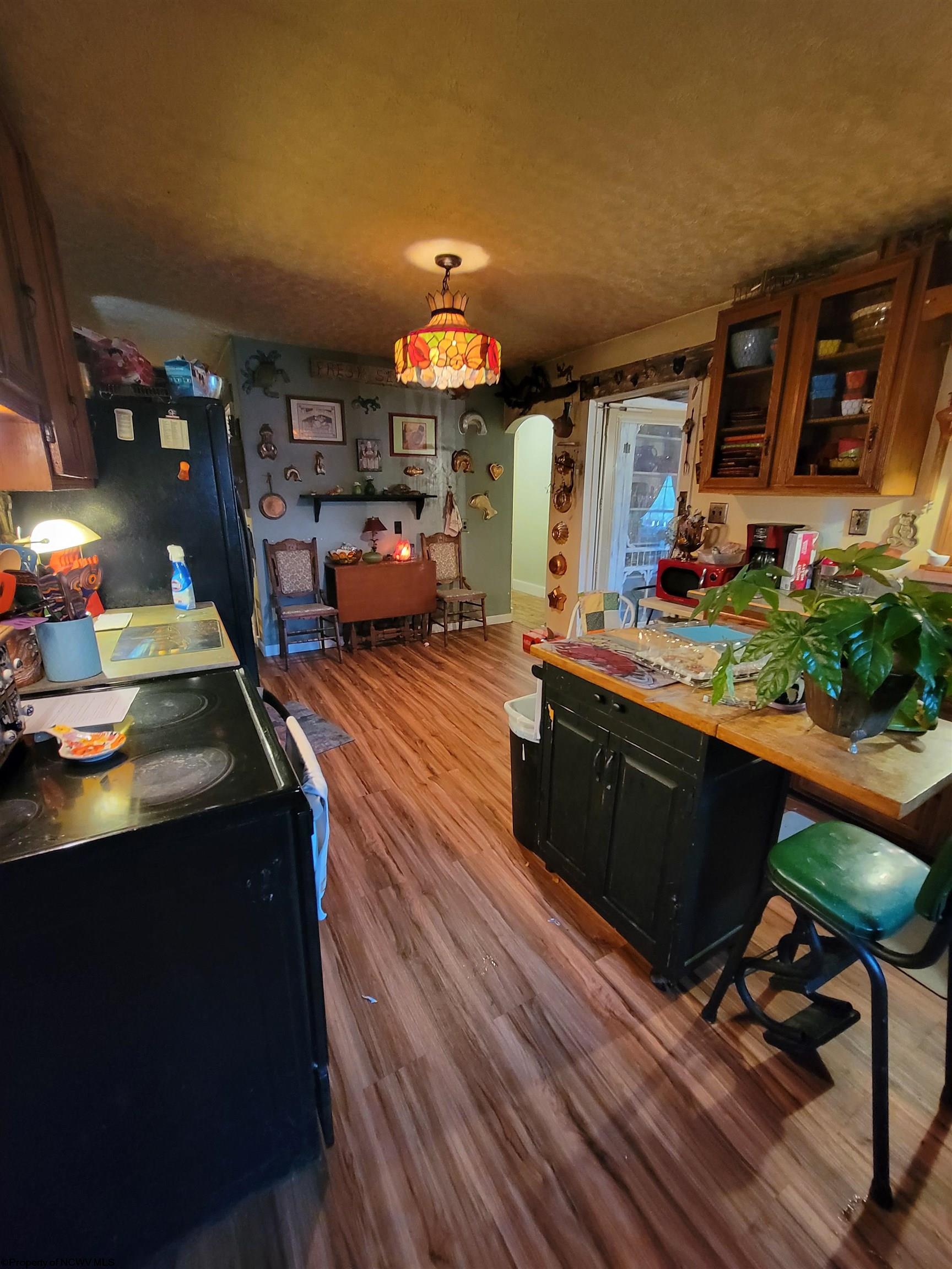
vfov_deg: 106.2
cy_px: 634
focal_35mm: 13
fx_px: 477
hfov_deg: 89.9
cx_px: 476
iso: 800
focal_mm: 2.2
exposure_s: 1/24
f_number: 2.2
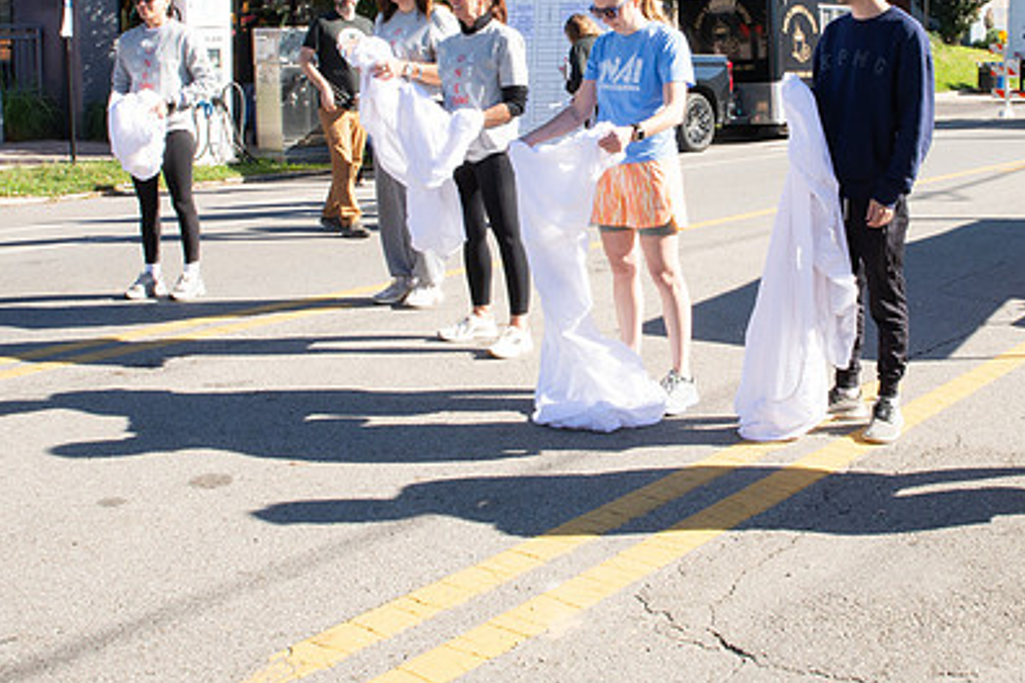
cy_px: 148
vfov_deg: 28.1
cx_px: 697
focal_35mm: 47
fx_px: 1338
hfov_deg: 41.3
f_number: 18
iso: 800
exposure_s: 1/160
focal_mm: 24
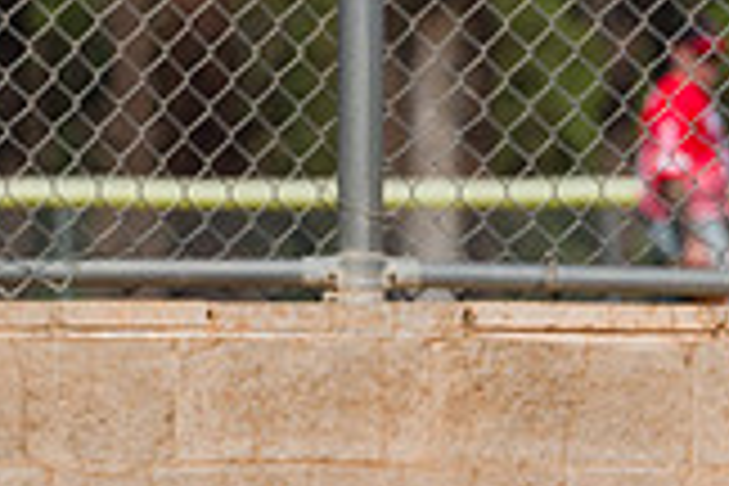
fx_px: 27740
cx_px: -206
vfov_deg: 1.0
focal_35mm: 1370
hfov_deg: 1.5
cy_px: -161
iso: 800
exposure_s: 1/1250
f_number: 11
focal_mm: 350
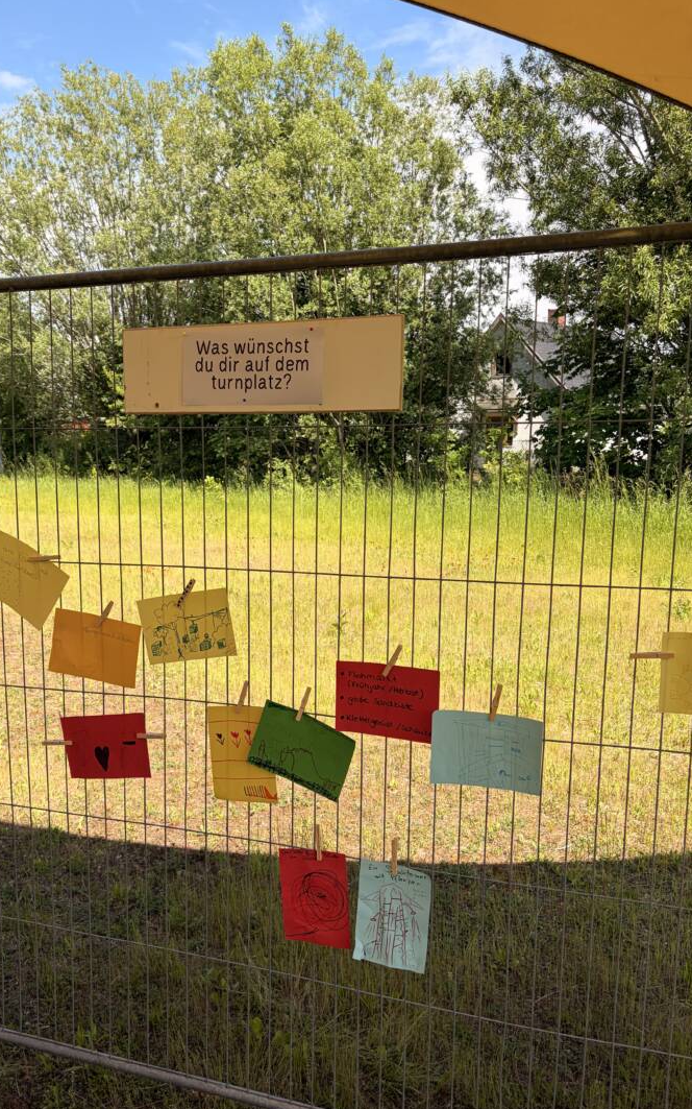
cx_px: 274
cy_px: 560
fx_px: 845
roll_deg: +0.3
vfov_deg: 66.5
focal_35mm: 28
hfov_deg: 44.3
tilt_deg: -9.6
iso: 50
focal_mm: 5.96
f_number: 1.6
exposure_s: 1/1550
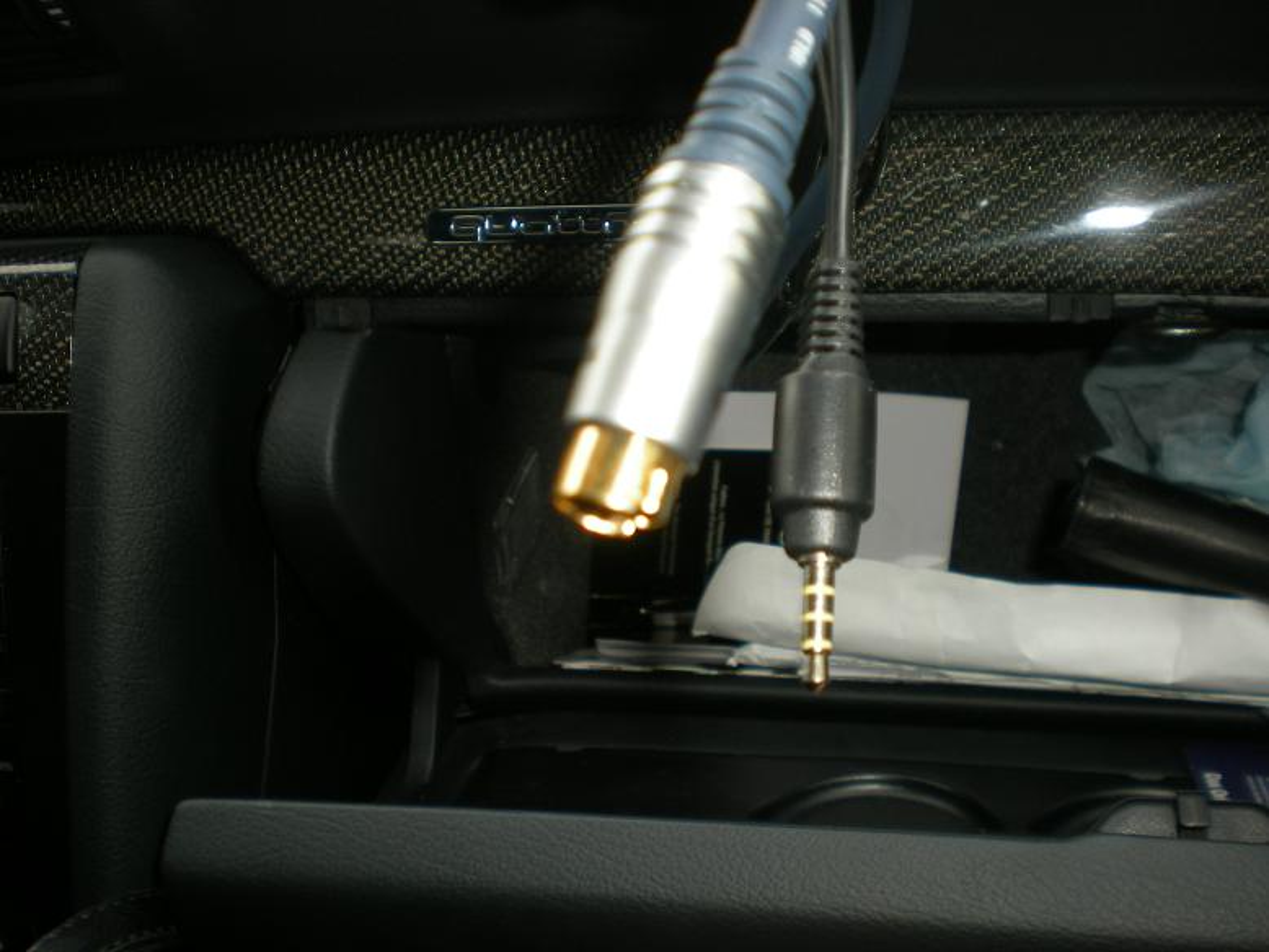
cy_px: 476
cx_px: 634
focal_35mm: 38
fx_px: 1393
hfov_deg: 49.0
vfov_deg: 37.7
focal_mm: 6.3
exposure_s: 1/60
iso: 50
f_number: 3.1
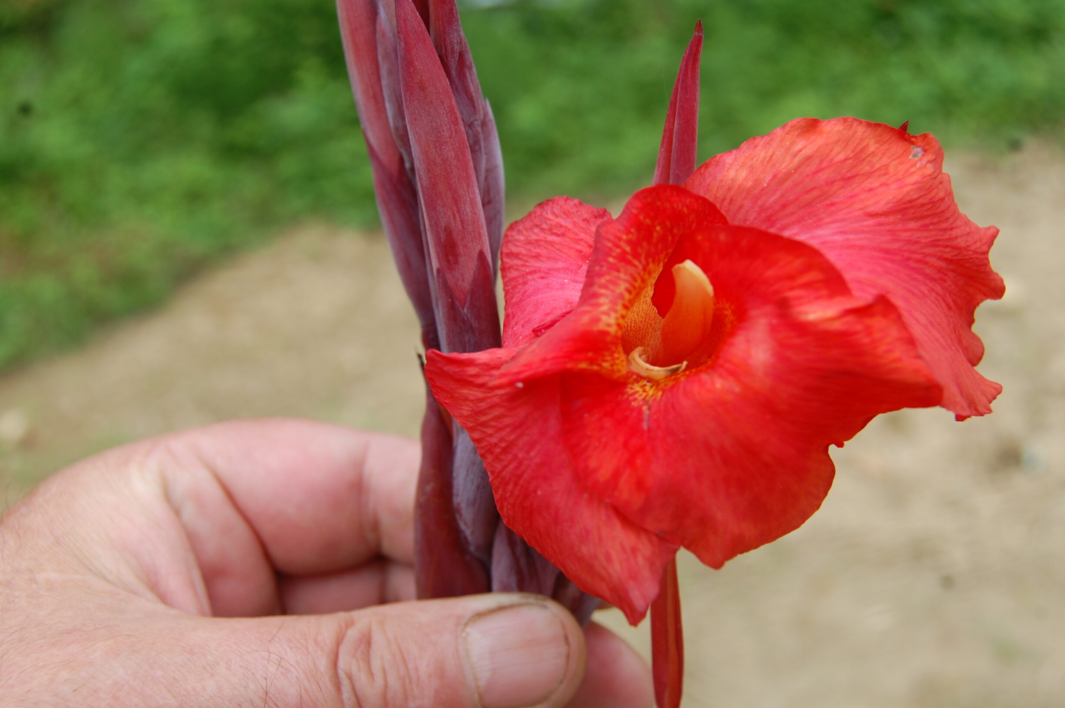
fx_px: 1301
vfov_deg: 30.5
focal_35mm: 44
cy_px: 369
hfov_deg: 44.5
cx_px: 550
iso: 200
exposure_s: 1/200
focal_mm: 28
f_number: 7.1
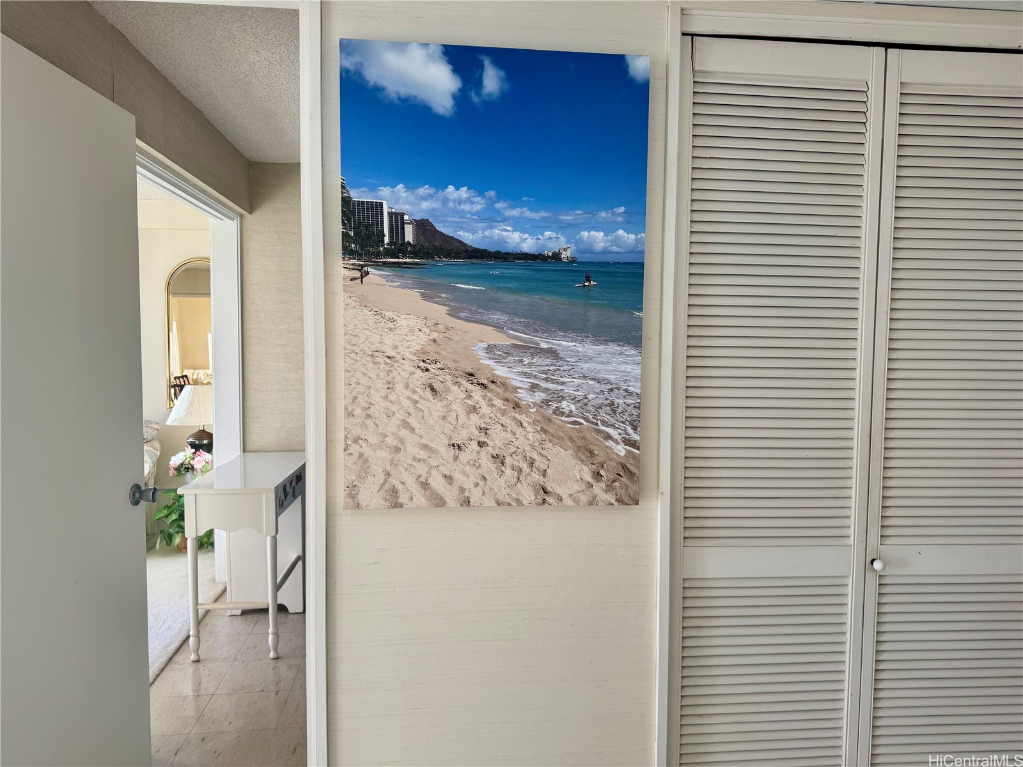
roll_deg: -0.5
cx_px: 512
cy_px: 384
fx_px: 709
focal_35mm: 24
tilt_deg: -4.0
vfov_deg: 56.8
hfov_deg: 71.6
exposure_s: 1/302
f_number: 1.78
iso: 80
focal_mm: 6.76
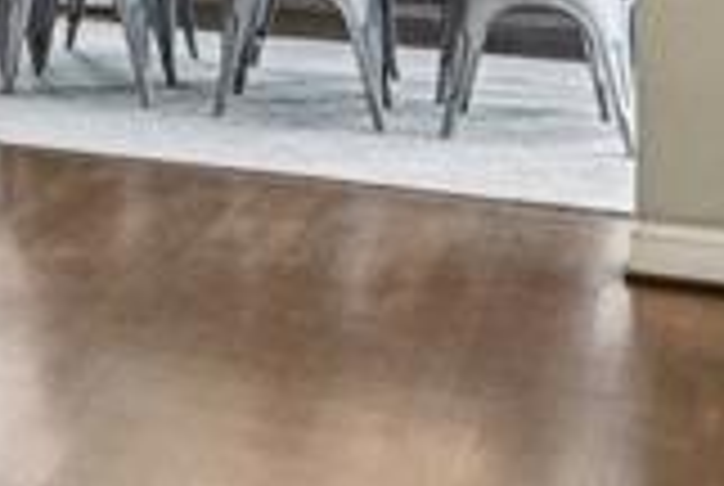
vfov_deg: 11.9
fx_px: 2176
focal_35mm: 108
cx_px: -1025
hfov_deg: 13.6
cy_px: -349
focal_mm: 17
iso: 400
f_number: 8
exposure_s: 1/13
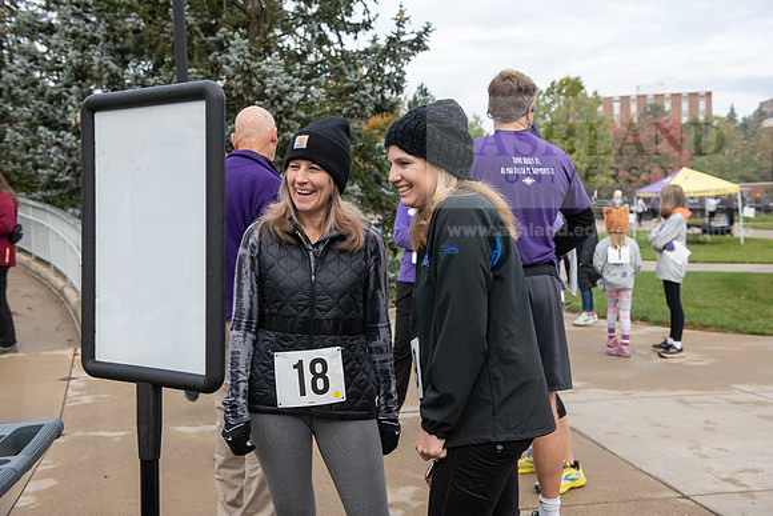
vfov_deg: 33.4
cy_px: 258
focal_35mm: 40
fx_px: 859
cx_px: 386
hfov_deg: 48.4
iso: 400
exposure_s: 1/320
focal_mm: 40
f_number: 5
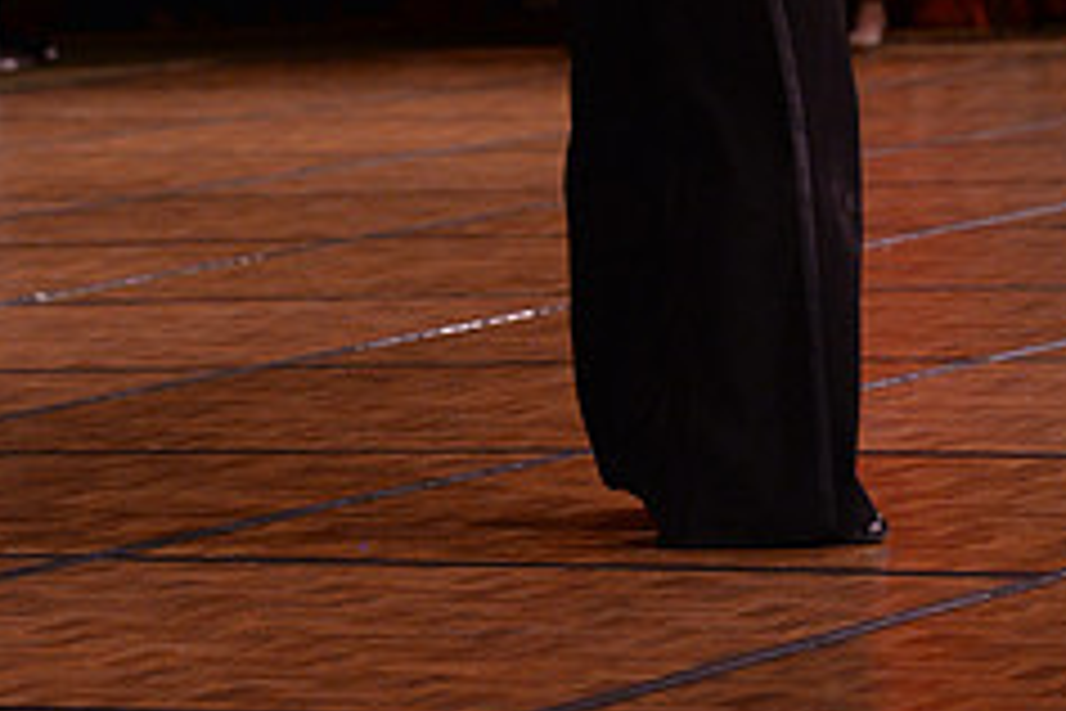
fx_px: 7609
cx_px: 668
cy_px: -364
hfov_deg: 8.0
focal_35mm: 257
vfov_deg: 5.3
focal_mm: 105
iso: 2000
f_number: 5
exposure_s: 1/250
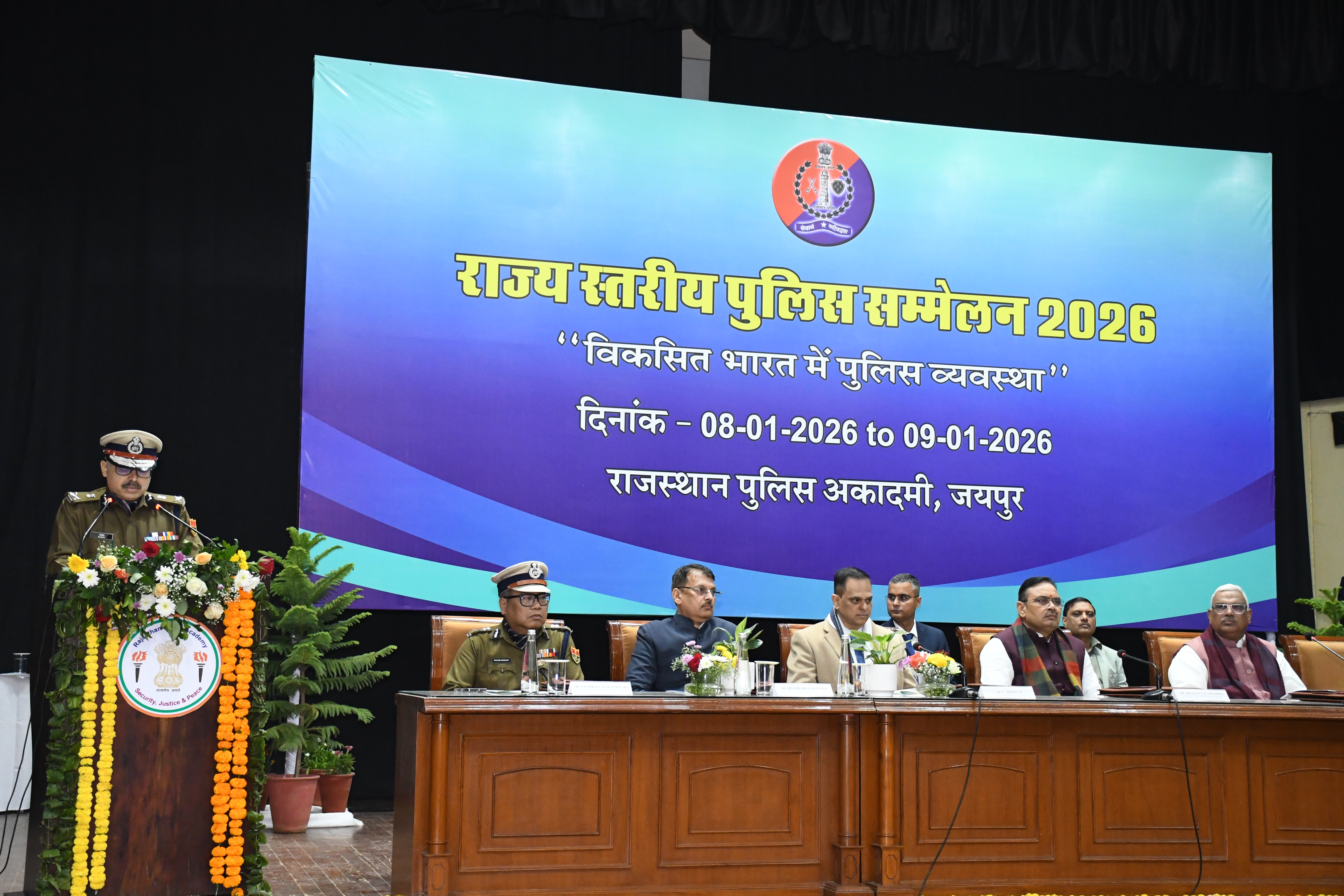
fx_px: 1792
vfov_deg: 28.1
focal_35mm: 48
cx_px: 672
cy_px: 448
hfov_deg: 41.1
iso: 3200
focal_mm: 32
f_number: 5
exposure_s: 1/125
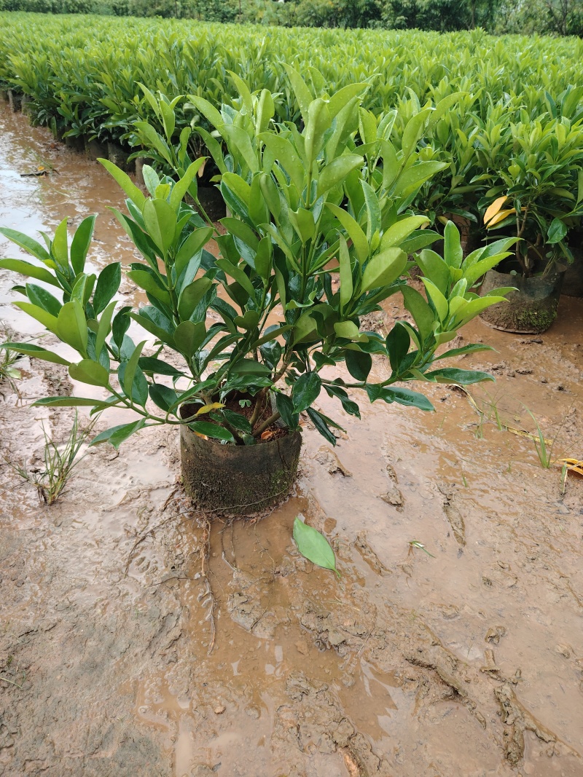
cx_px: 292
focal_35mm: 24
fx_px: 539
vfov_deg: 71.6
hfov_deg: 56.8
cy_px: 388
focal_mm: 5.25
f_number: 1.75
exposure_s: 1/100
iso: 488
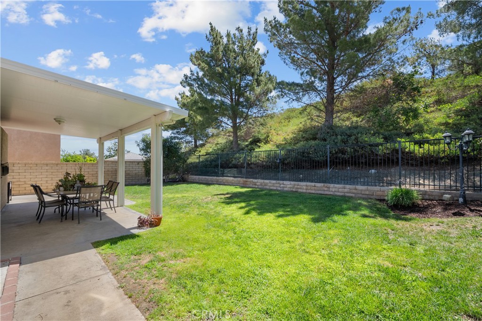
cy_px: 160
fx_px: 201
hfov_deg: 100.4
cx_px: 241
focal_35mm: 15
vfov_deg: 77.3
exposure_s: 1/60
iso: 100
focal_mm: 15
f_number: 9
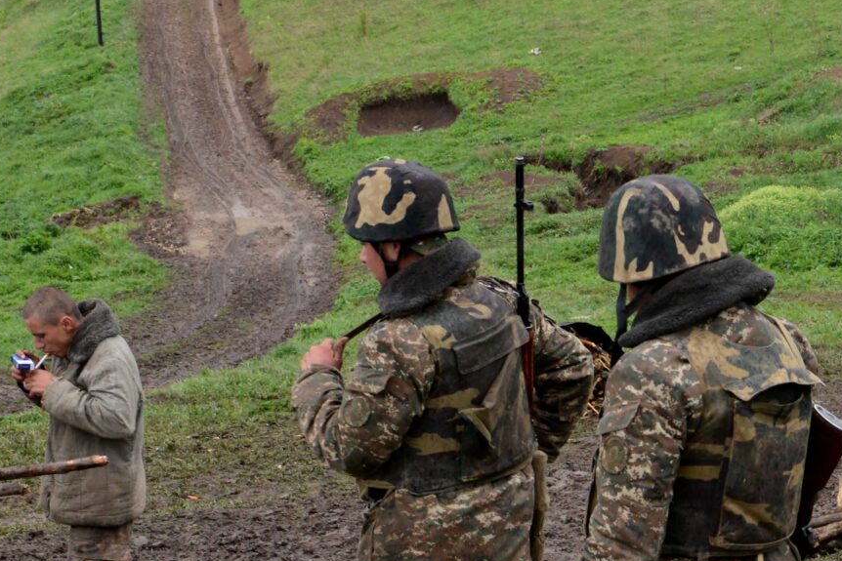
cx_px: 892
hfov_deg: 19.5
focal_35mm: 101
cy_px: 687
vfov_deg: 13.2
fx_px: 2363
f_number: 10
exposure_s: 1/400
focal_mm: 34
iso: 1600
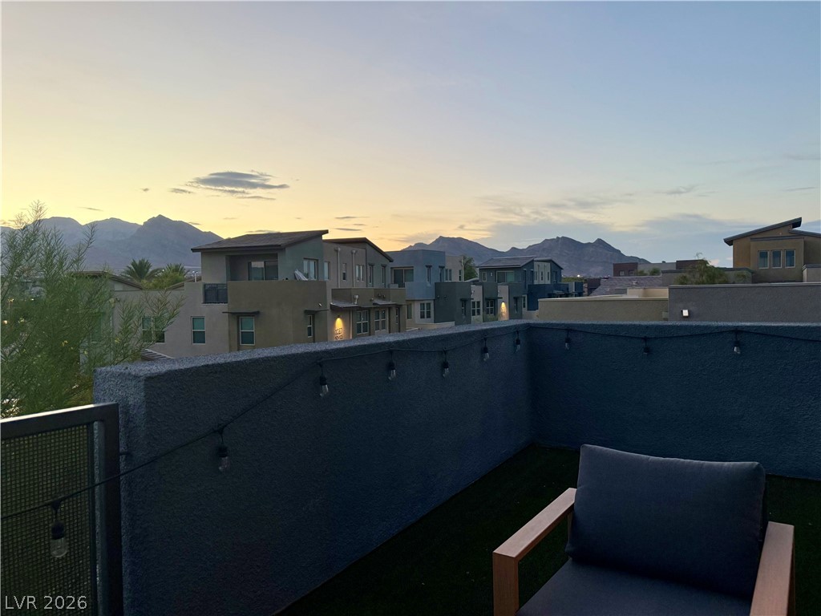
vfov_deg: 56.8
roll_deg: +1.1
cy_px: 308
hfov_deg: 71.6
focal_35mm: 24
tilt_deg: -0.8
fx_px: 569
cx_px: 410
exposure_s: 1/120
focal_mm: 6.76
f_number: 1.78
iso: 200
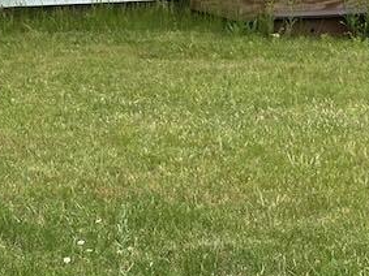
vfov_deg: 6.7
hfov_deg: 9.0
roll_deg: +0.6
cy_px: -167
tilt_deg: +0.5
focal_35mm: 217
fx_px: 2312
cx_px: 420
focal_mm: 6.86
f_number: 1.78
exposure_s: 1/2070
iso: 64
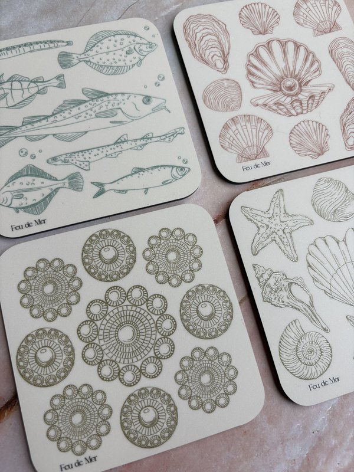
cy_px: 236
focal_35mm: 26
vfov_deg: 67.3
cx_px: 177
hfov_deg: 53.1
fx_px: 355
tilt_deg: -77.0
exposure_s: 1/186
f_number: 1.6
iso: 40
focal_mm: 5.96
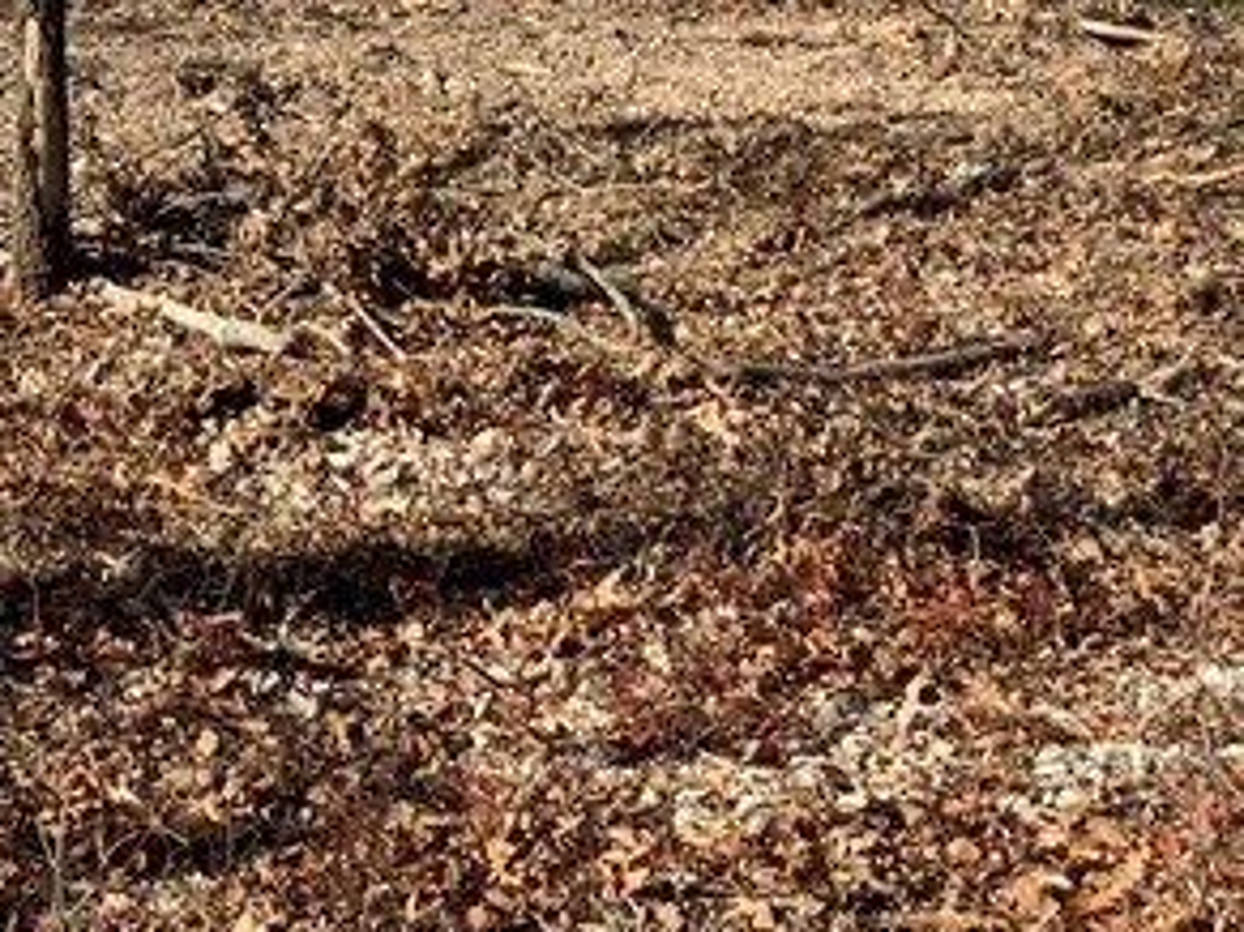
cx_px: 111
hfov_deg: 18.9
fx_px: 3664
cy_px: 235
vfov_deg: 14.4
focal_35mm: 102
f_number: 1.8
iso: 16
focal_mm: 3
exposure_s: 1/1221
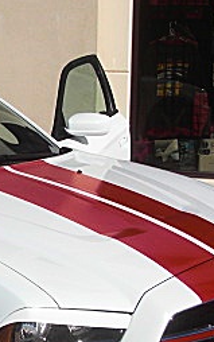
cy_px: 191
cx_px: -104
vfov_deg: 21.6
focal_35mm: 96
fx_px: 895
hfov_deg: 12.9
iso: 50
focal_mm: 6.3
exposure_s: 1/250
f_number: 7.9
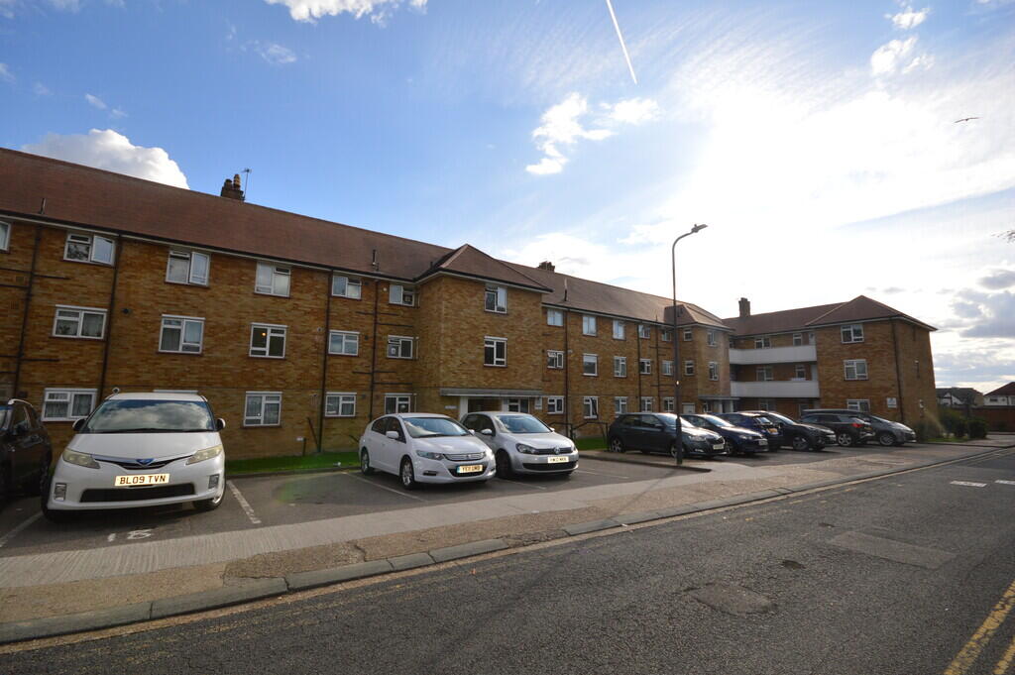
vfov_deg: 77.2
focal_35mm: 15
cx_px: 508
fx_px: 423
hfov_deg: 100.4
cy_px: 338
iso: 100
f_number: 10
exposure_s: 1/200
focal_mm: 10
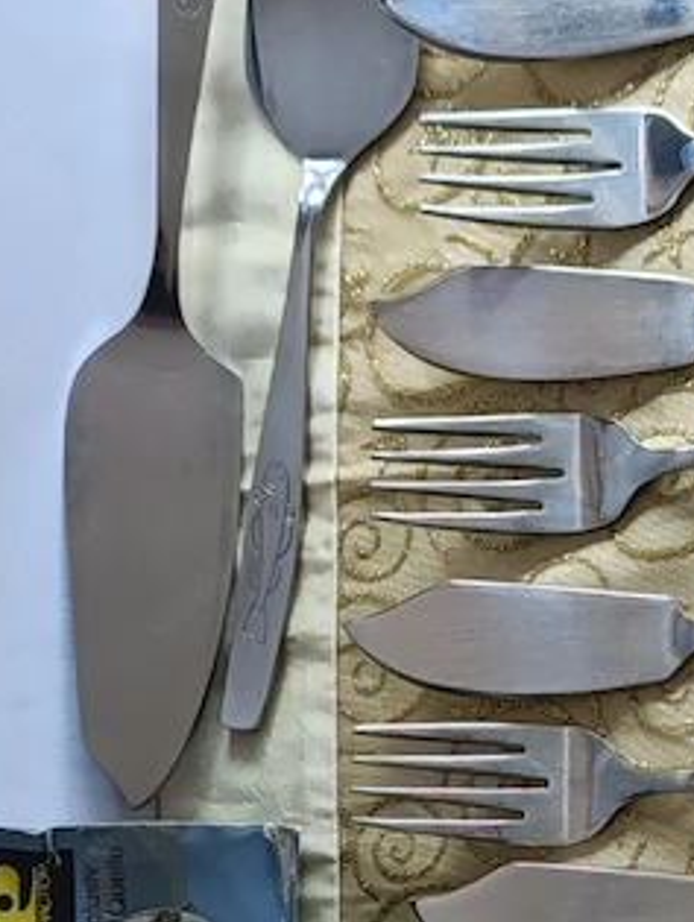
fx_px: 1387
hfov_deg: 28.1
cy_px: 385
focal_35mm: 52
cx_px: 328
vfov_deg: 36.7
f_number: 1.6
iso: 250
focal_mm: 6.14
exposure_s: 1/100
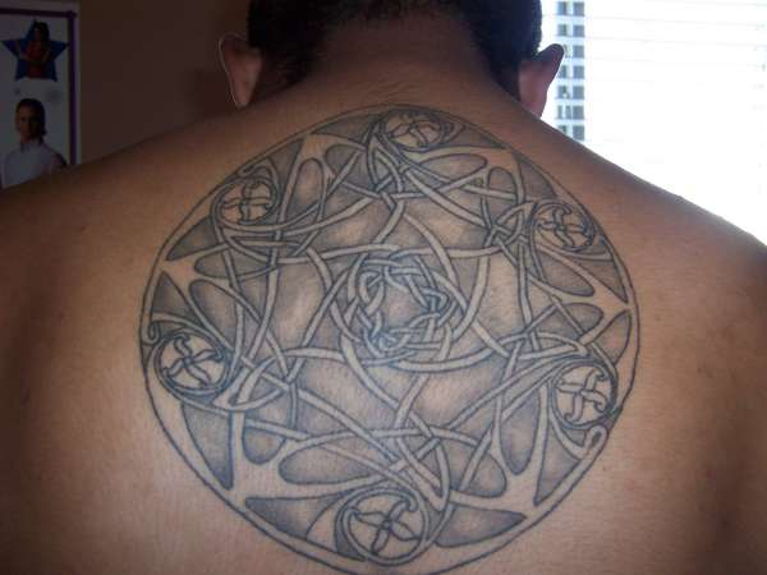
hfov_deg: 51.4
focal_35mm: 36
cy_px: 288
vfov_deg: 39.7
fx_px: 798
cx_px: 384
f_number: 2.8
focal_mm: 5.6
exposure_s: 1/60
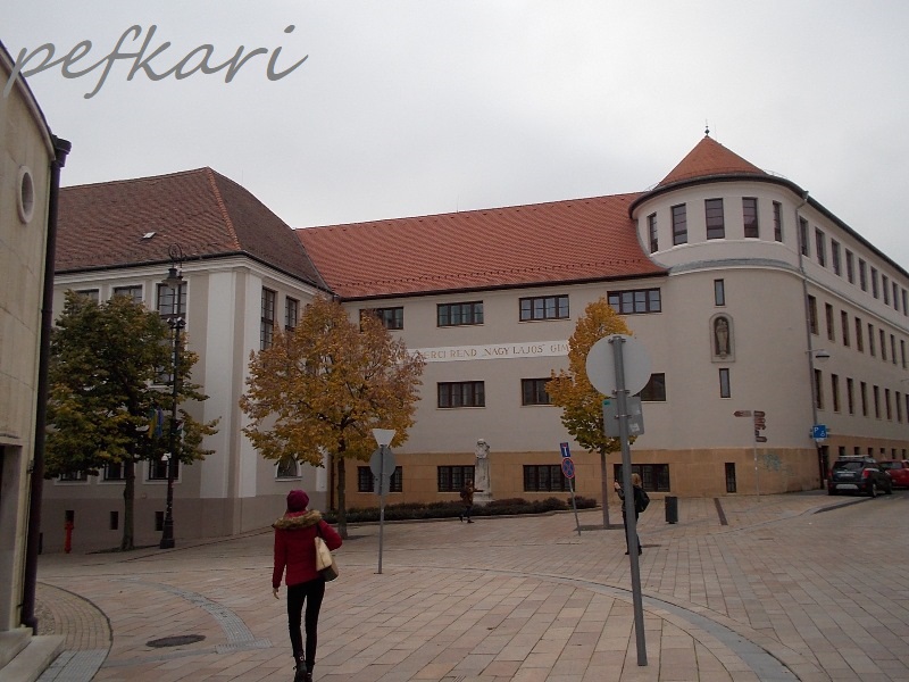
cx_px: 454
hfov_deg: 61.7
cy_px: 341
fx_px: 762
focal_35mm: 29
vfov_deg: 48.2
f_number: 3.3
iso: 80
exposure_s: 1/320
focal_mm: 4.1
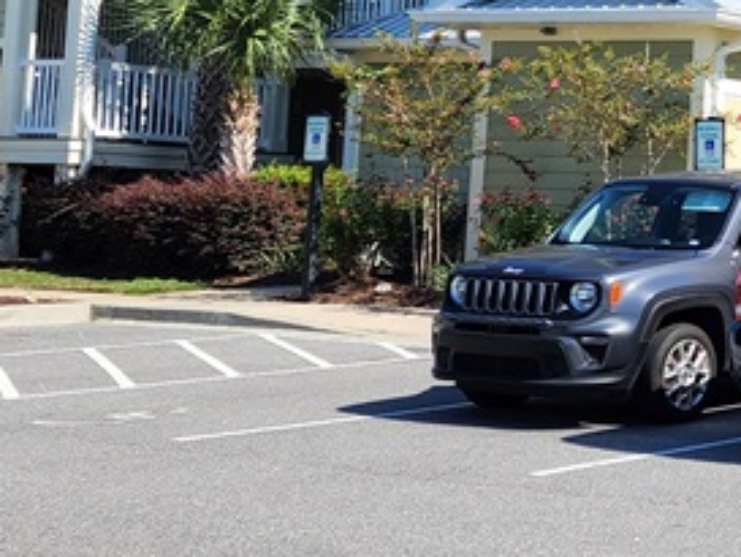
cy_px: 92
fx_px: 2163
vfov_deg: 14.6
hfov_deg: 16.8
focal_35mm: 101
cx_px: 1243
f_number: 1.8
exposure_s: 1/734
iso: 12
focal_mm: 6.4
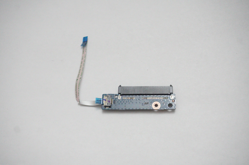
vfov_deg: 28.0
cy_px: 82
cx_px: 124
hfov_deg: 41.1
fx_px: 332
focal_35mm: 48
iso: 12800
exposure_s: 1/200
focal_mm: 32
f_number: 5.6
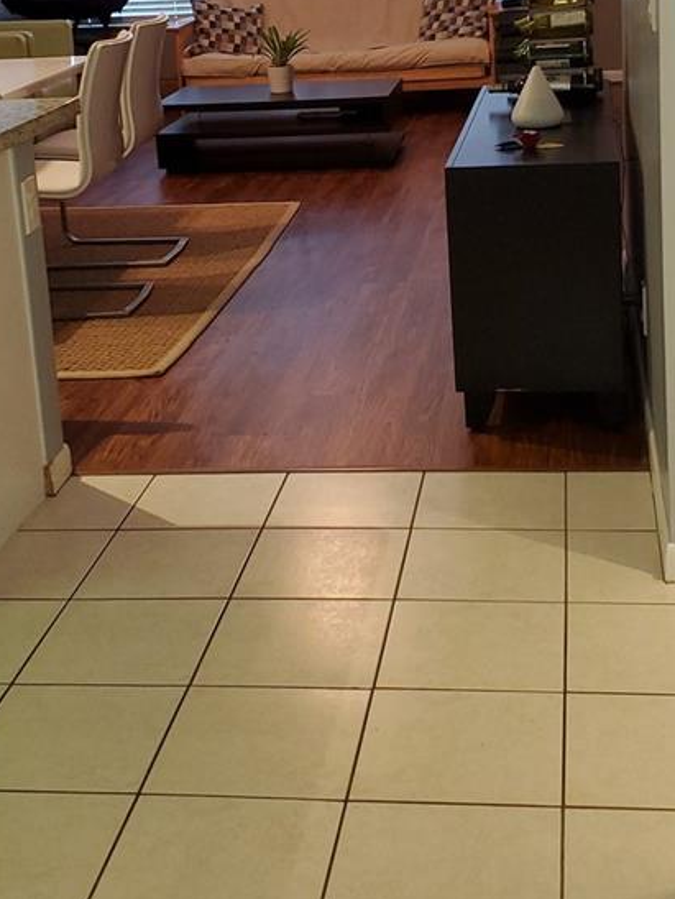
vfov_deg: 33.3
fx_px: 1480
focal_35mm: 57
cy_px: 265
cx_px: 327
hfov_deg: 25.7
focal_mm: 4.3
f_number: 2.4
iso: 125
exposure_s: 1/24
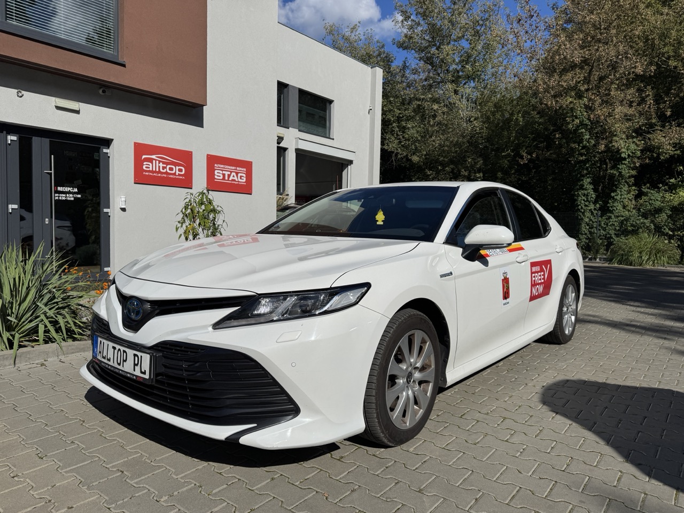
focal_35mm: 24
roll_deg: -0.6
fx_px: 474
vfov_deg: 56.8
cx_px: 342
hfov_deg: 71.6
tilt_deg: -3.1
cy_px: 256
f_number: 1.78
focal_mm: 6.76
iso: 64
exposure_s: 1/12346
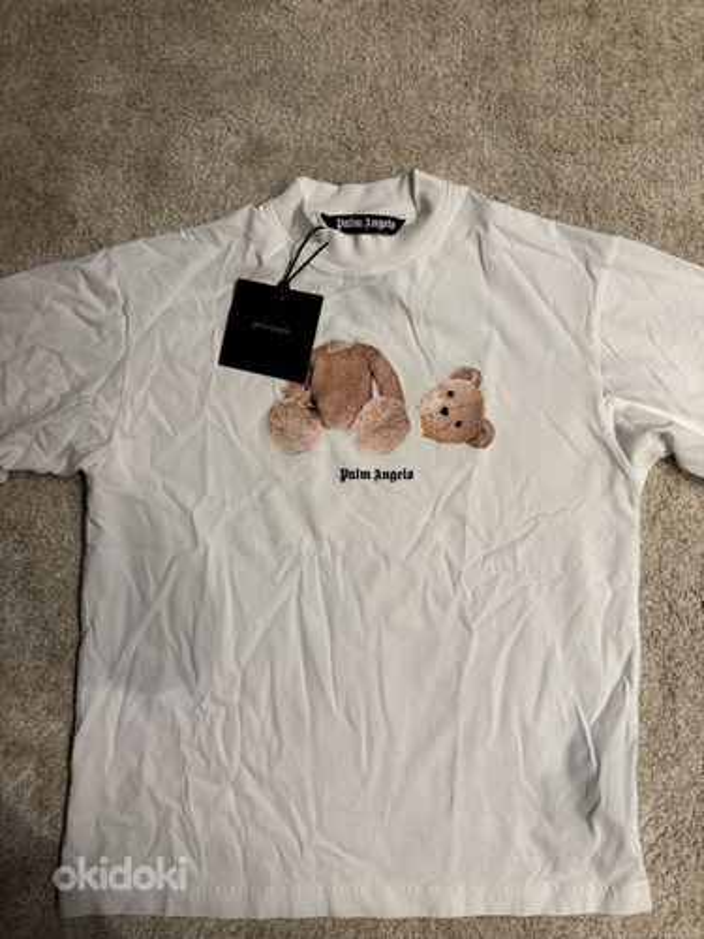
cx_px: 352
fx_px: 705
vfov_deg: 67.3
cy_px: 470
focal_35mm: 26
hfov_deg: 53.1
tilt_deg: -83.5
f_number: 1.6
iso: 80
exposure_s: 1/50
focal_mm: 5.96
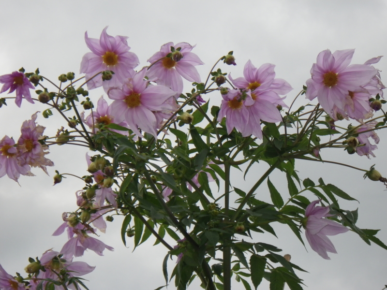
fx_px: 1286
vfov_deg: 12.9
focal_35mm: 115
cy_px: 145
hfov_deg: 17.1
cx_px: 194
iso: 160
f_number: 5.2
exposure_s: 1/160
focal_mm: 20.6
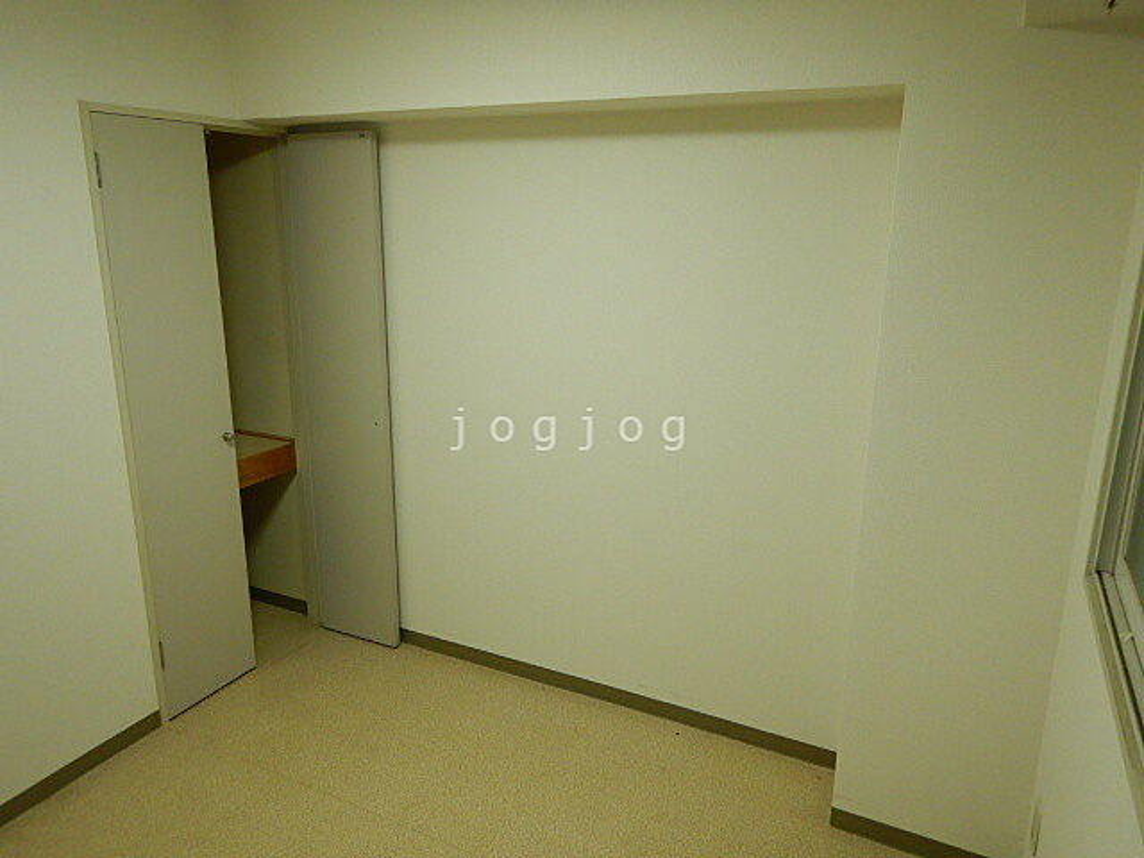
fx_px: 793
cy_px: 429
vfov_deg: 56.8
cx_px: 572
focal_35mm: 24
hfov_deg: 71.6
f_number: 2.8
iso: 280
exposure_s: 1/30
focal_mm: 4.3
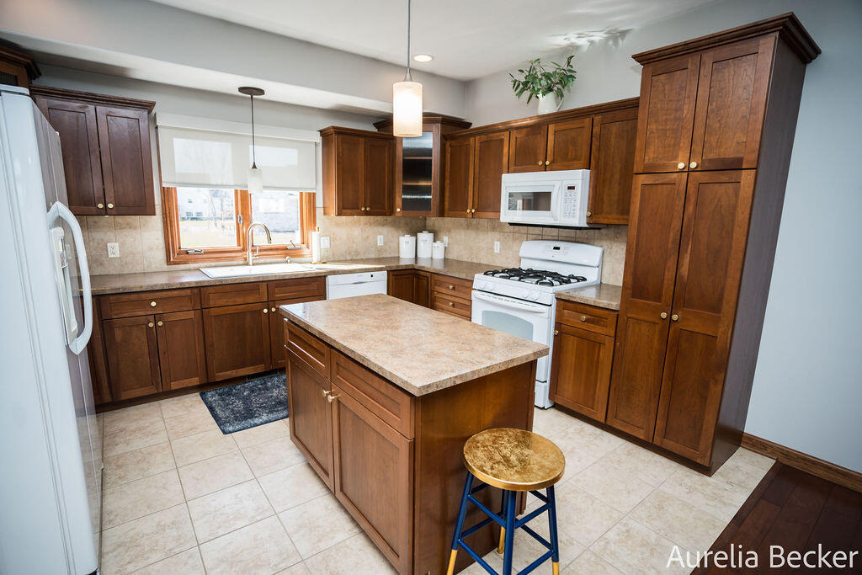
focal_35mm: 17
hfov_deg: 93.3
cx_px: 431
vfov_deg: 70.5
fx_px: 407
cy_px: 288
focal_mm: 17
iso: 400
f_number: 2.8
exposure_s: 1/200
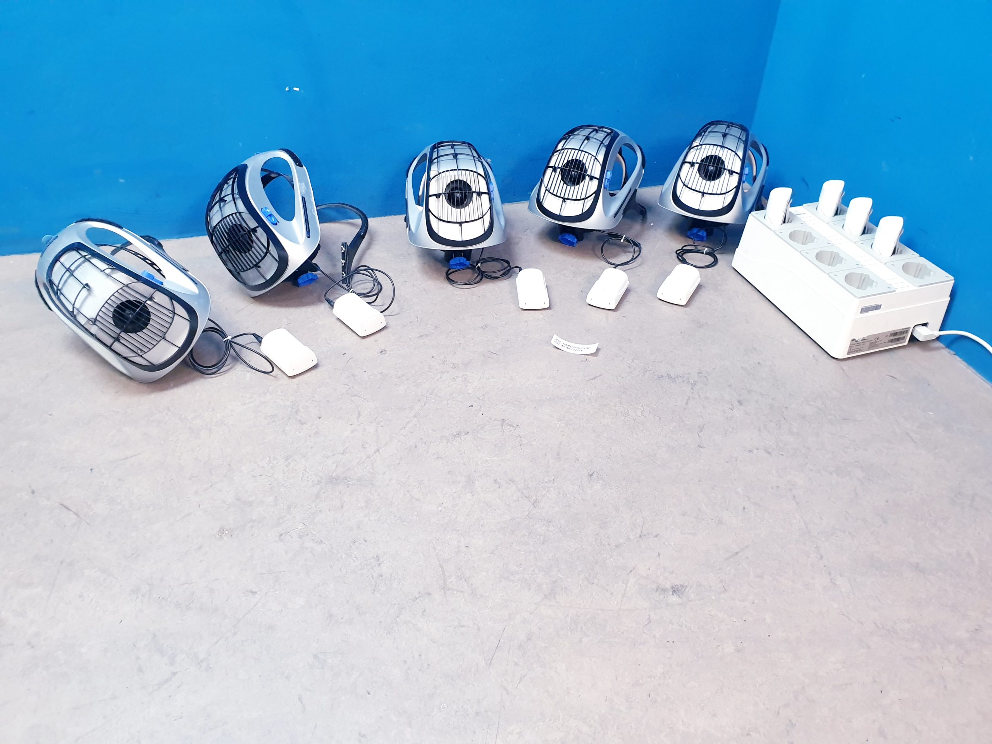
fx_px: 745
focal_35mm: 26
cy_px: 372
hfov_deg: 67.3
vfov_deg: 53.1
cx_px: 496
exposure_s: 1/50
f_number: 2.4
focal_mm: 4.3
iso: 400
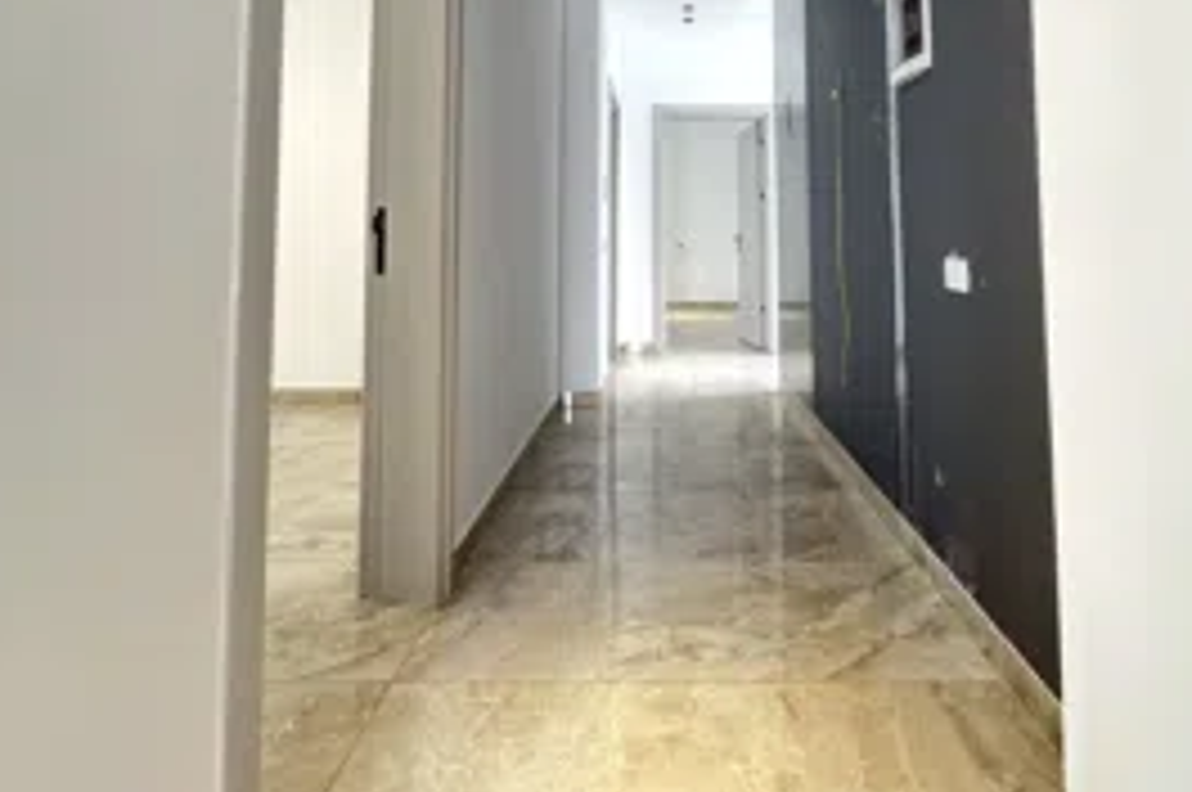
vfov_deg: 54.3
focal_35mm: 22
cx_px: 652
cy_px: 194
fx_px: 728
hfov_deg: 78.4
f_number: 2.2
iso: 320
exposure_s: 1/100
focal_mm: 2.22
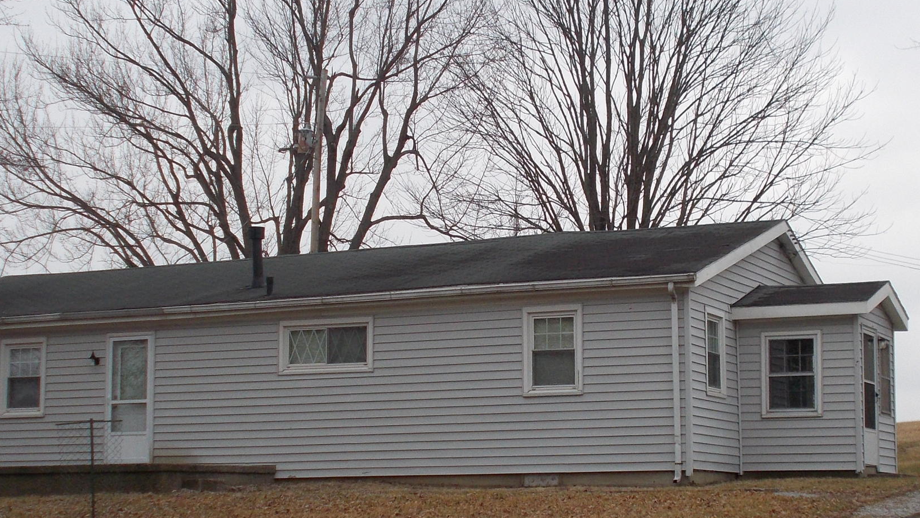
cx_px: 517
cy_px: 324
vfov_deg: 15.5
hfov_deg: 27.2
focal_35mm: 78
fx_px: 1903
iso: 125
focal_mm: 6.9
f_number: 3.9
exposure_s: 1/250
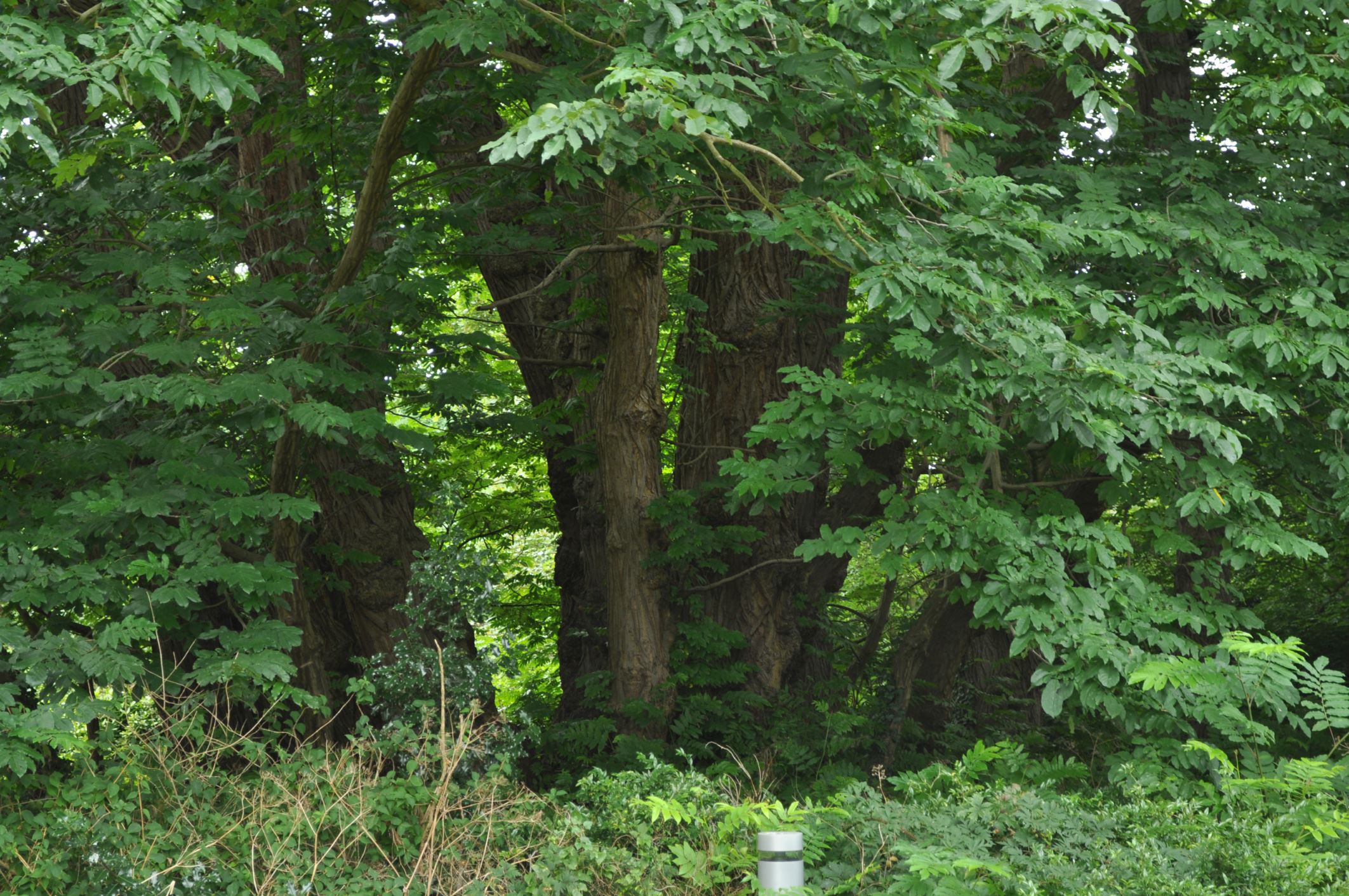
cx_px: 674
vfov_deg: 20.1
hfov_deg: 29.9
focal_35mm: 68
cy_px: 448
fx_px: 2526
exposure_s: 1/40
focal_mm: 45
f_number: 5.3
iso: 200
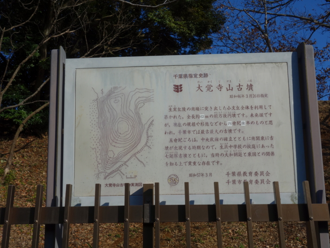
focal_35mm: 37
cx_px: 176
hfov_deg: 50.1
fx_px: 353
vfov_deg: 38.7
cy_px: 124
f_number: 6.3
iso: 125
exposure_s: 1/800
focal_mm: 12.48
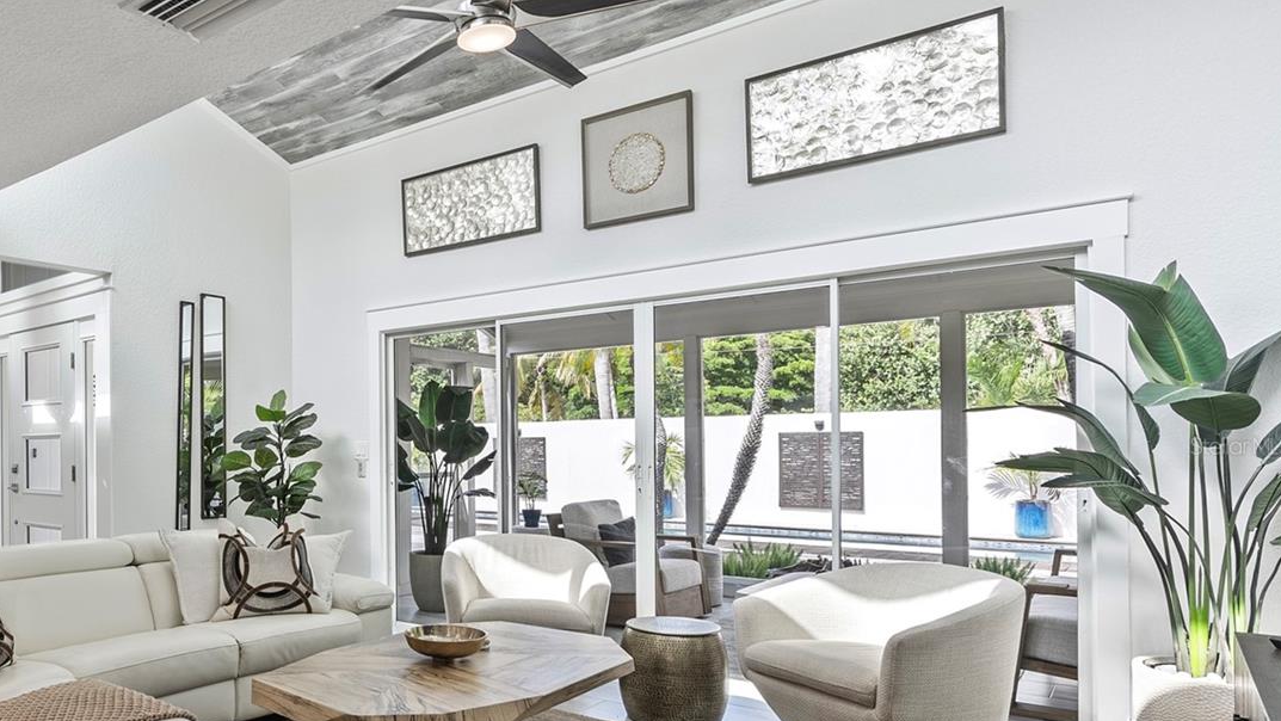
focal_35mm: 25
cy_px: 445
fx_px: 849
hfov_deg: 69.8
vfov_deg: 45.7
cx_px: 341
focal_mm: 16
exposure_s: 1/5
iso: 100
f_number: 8
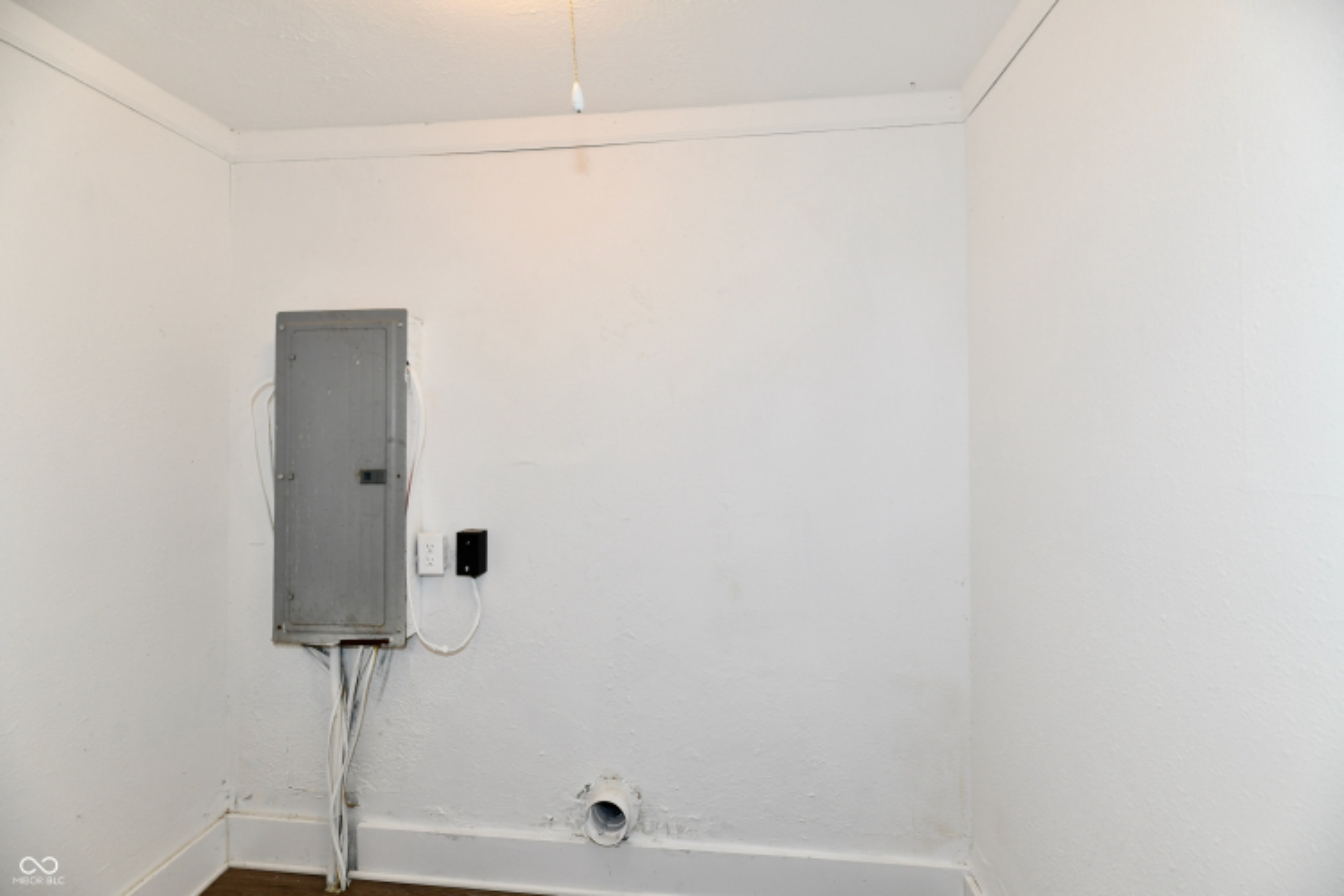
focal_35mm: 14
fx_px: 523
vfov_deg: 81.2
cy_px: 448
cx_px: 672
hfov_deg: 104.3
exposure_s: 1/60
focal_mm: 14
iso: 640
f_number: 6.3
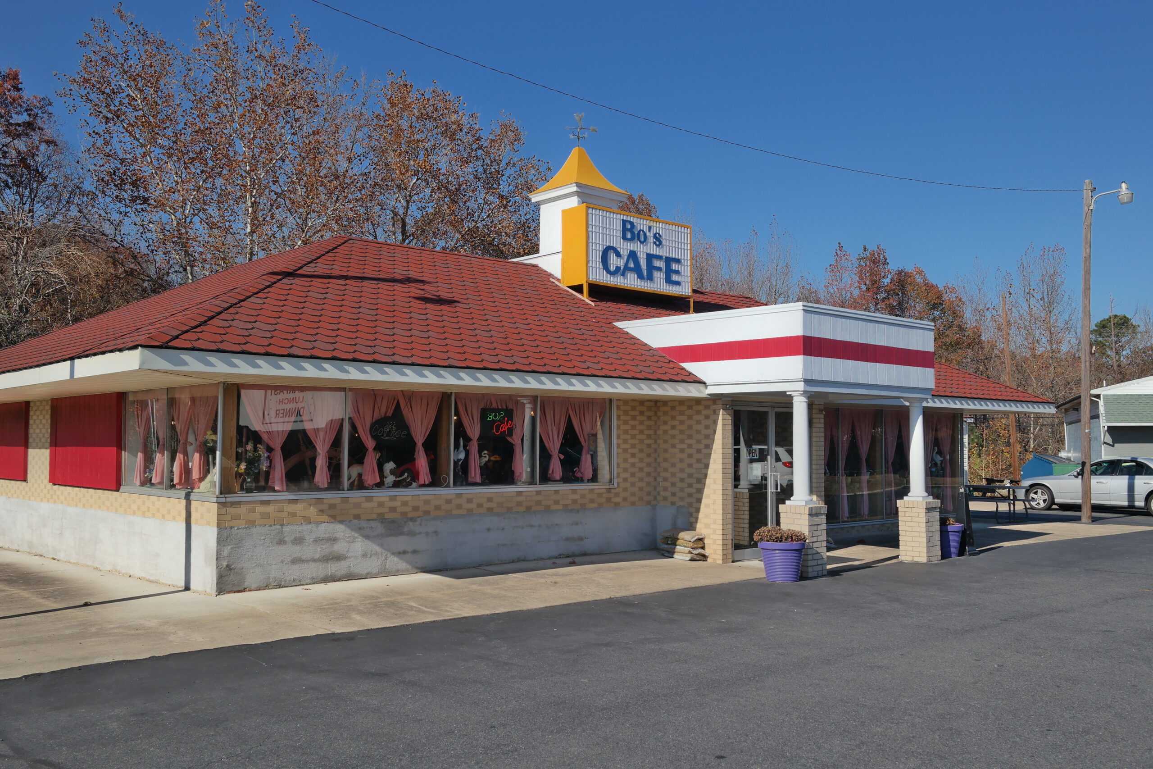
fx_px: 961
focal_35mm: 30
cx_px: 576
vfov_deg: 43.6
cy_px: 384
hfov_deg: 61.9
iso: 100
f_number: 7.1
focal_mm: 20
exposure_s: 1/320
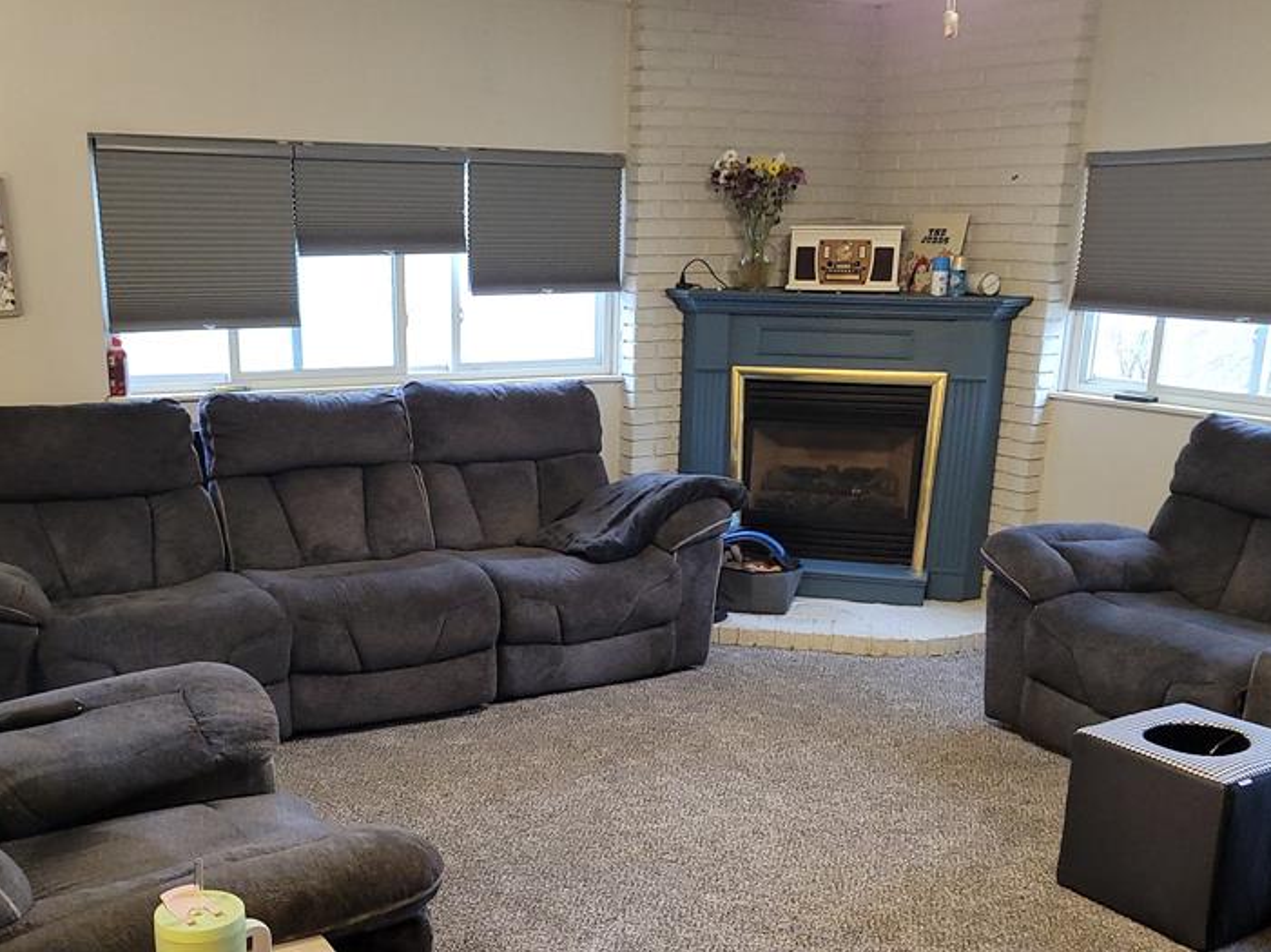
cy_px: 635
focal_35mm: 38
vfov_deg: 37.3
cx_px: 537
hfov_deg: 48.8
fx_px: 1395
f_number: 1.8
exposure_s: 1/40
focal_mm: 5.4
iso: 250
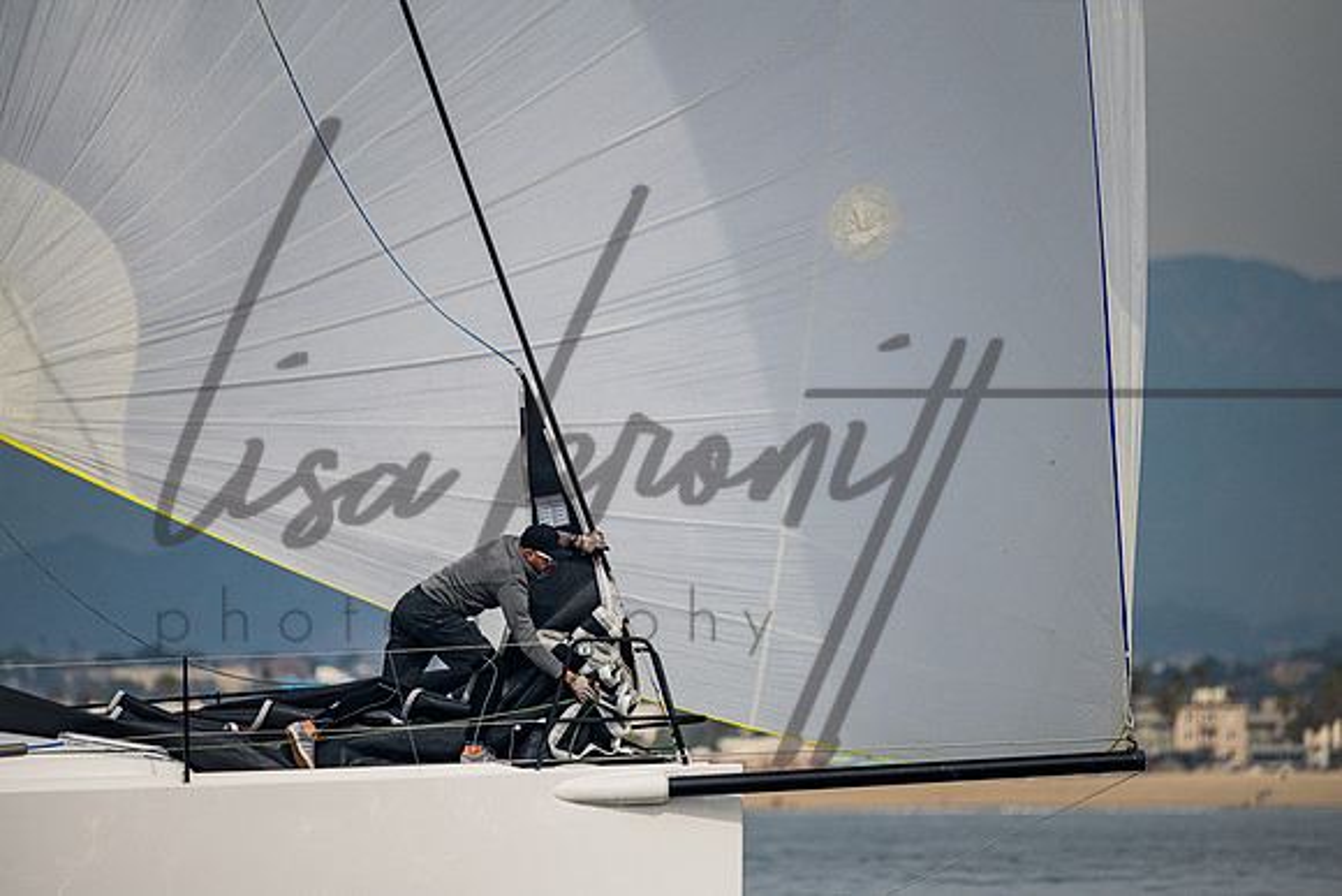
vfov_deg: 3.3
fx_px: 15499
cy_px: 448
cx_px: 671
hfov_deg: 5.0
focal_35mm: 416
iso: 400
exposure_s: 1/6400
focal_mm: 400
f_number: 5.6
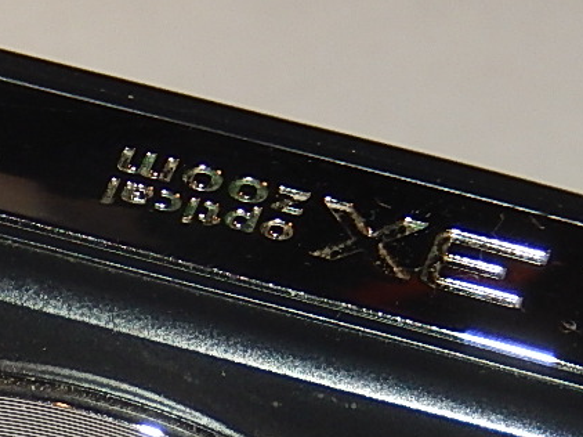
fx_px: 3703
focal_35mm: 220
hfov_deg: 8.8
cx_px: -293
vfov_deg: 6.7
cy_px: 541
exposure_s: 1/30
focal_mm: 10.4
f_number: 9.2
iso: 200
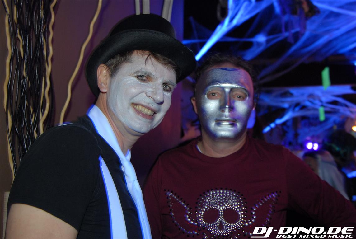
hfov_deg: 41.0
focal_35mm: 48
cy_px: 120
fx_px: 476
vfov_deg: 28.2
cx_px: 178
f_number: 5.6
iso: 400
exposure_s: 1/2.5
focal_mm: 32
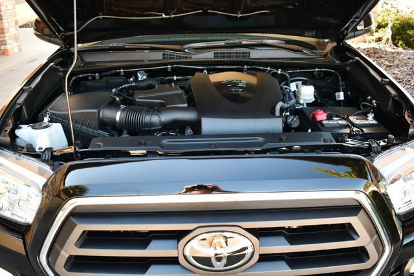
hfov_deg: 53.1
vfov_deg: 36.9
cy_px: 138
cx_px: 207
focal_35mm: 36
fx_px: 414
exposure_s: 1/250
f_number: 3.5
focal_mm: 18
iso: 640
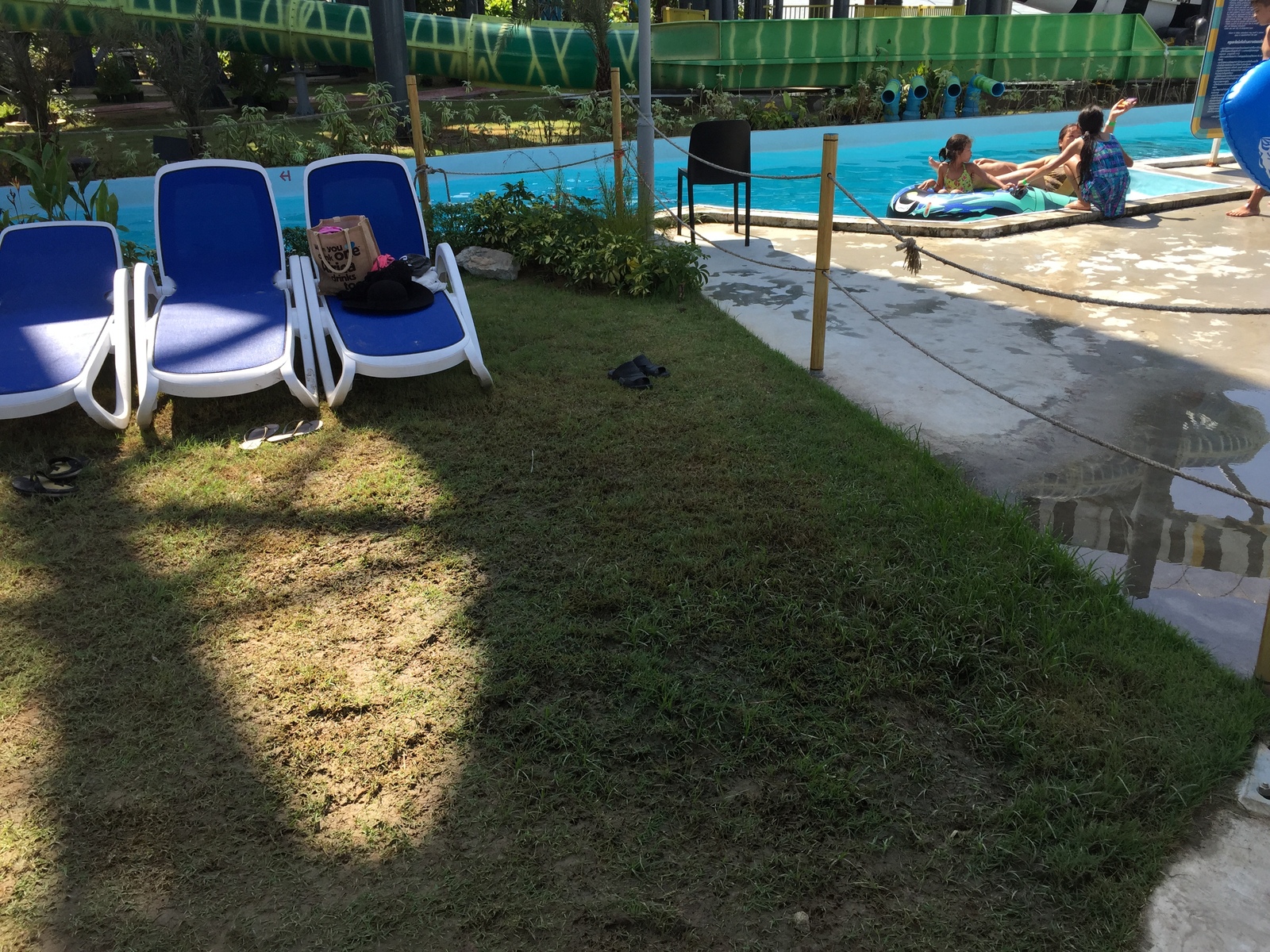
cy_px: 476
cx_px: 635
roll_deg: -0.7
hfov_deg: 61.7
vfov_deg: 48.2
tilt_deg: -22.7
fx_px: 1064
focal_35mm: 29
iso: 32
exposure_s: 1/807
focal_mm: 4.15
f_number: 2.2
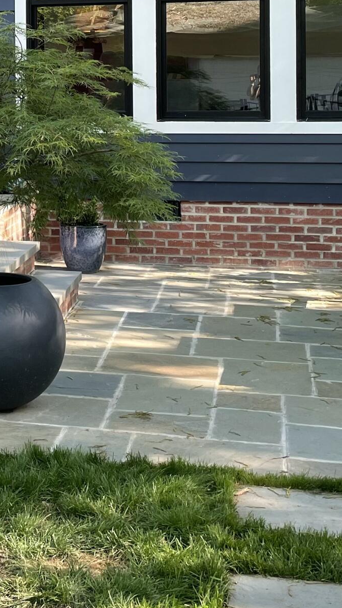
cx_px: -53
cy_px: 109
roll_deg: +0.8
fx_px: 1145
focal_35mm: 71
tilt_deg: -1.2
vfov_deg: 29.0
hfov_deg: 16.4
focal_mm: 4.2
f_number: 1.6
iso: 32
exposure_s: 1/136
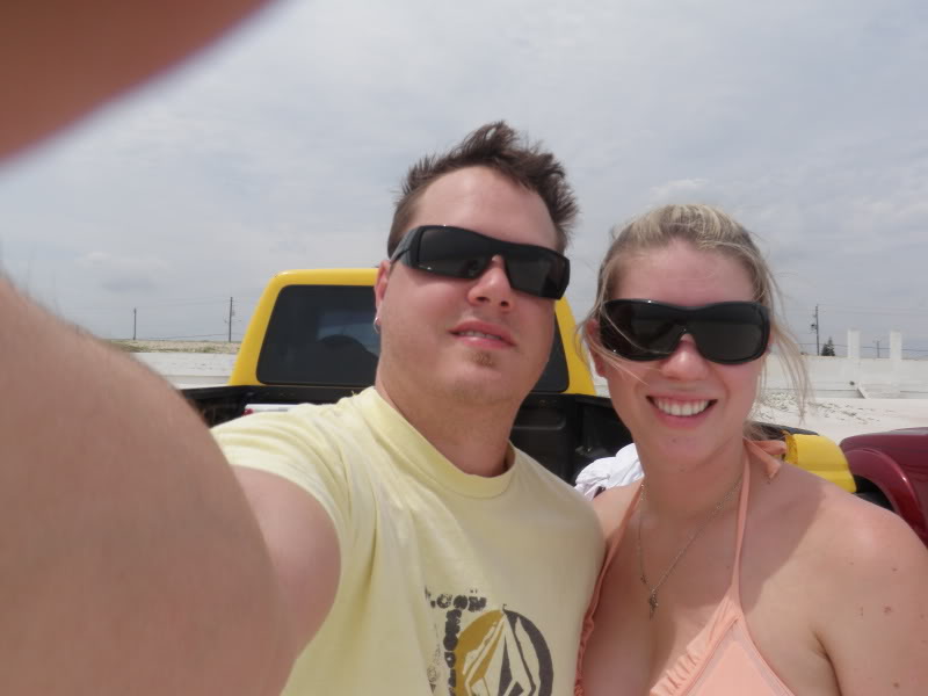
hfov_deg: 63.4
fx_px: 751
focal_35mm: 28
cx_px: 464
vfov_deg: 49.7
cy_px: 348
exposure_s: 1/400
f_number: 5
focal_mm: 5
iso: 50
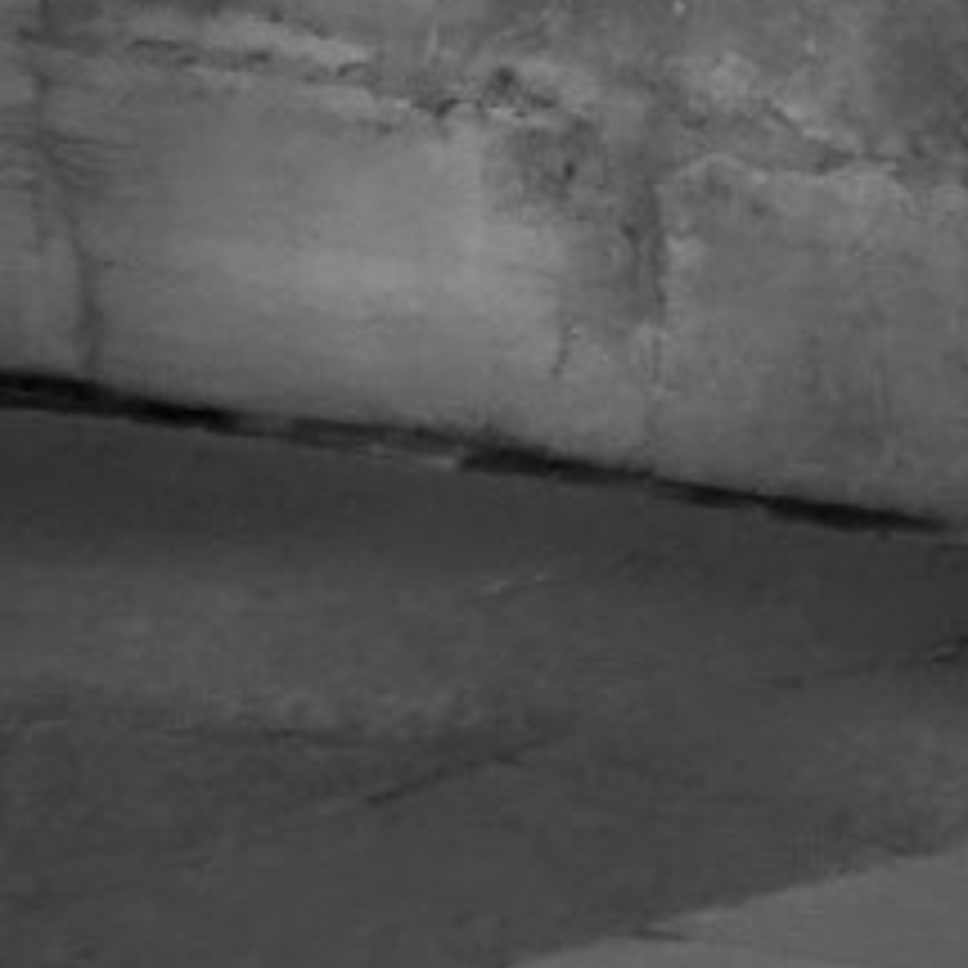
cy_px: -306
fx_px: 63180
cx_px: 1796
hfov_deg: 0.9
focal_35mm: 1997
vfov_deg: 0.9
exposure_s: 1/250
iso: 500
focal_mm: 165
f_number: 6.3
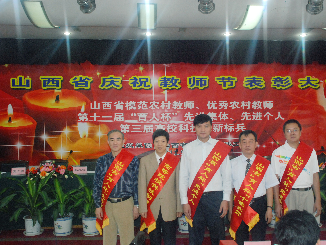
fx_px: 339
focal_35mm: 36
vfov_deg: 39.7
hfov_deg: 51.3
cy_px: 122
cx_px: 181
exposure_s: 1/60
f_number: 5.6
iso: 1600
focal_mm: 22
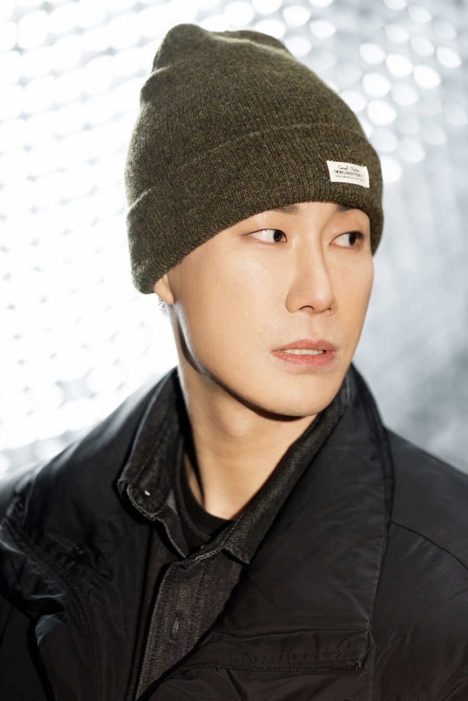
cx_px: 234
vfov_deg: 15.9
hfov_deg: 10.6
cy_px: 350
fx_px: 2515
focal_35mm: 129
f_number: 2.8
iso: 3200
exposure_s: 1/125
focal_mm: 129
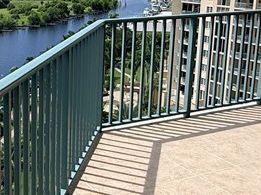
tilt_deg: -10.3
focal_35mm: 55
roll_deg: -0.2
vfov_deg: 26.1
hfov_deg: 32.8
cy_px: 42
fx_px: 414
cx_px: 15
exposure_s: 1/2506
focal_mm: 2.22
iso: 50
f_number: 2.2
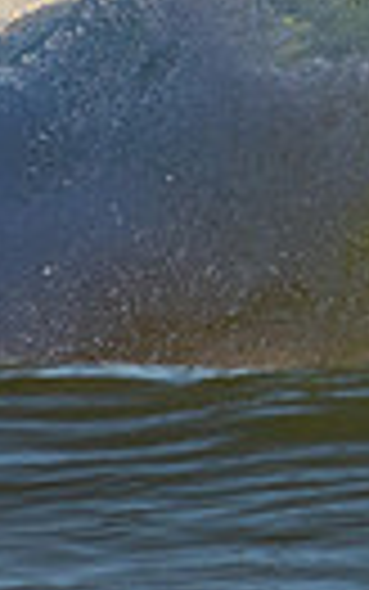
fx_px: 58344
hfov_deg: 0.4
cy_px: -164
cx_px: 1292
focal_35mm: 3630
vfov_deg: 0.6
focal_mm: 500
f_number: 5.6
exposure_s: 1/1000
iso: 220
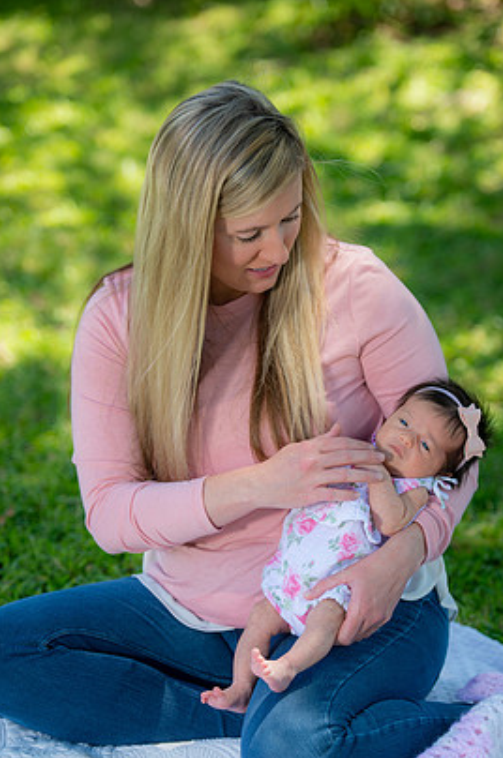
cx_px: 275
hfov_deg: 11.7
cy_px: 420
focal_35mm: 117
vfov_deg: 17.5
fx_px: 2460
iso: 100
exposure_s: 1/250
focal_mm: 105
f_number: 2.8
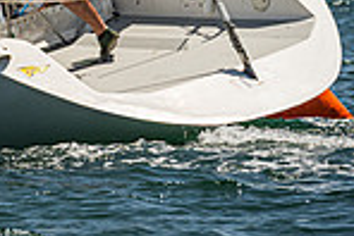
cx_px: -264
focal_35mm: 943
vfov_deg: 1.5
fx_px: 9282
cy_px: -135
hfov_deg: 2.2
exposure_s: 1/3200
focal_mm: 220
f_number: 8
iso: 400
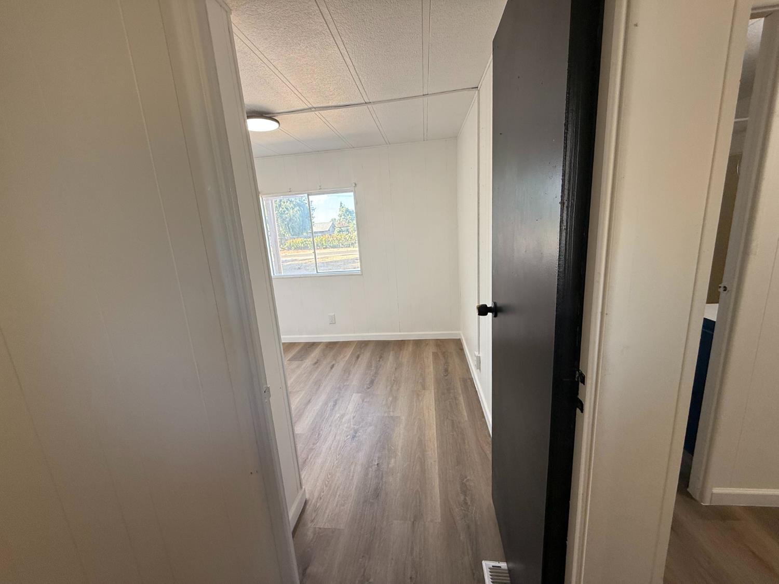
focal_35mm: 14
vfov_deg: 85.7
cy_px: 292
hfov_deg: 102.1
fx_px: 315
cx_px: 390
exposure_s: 1/120
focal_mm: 2.22
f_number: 2.2
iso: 100
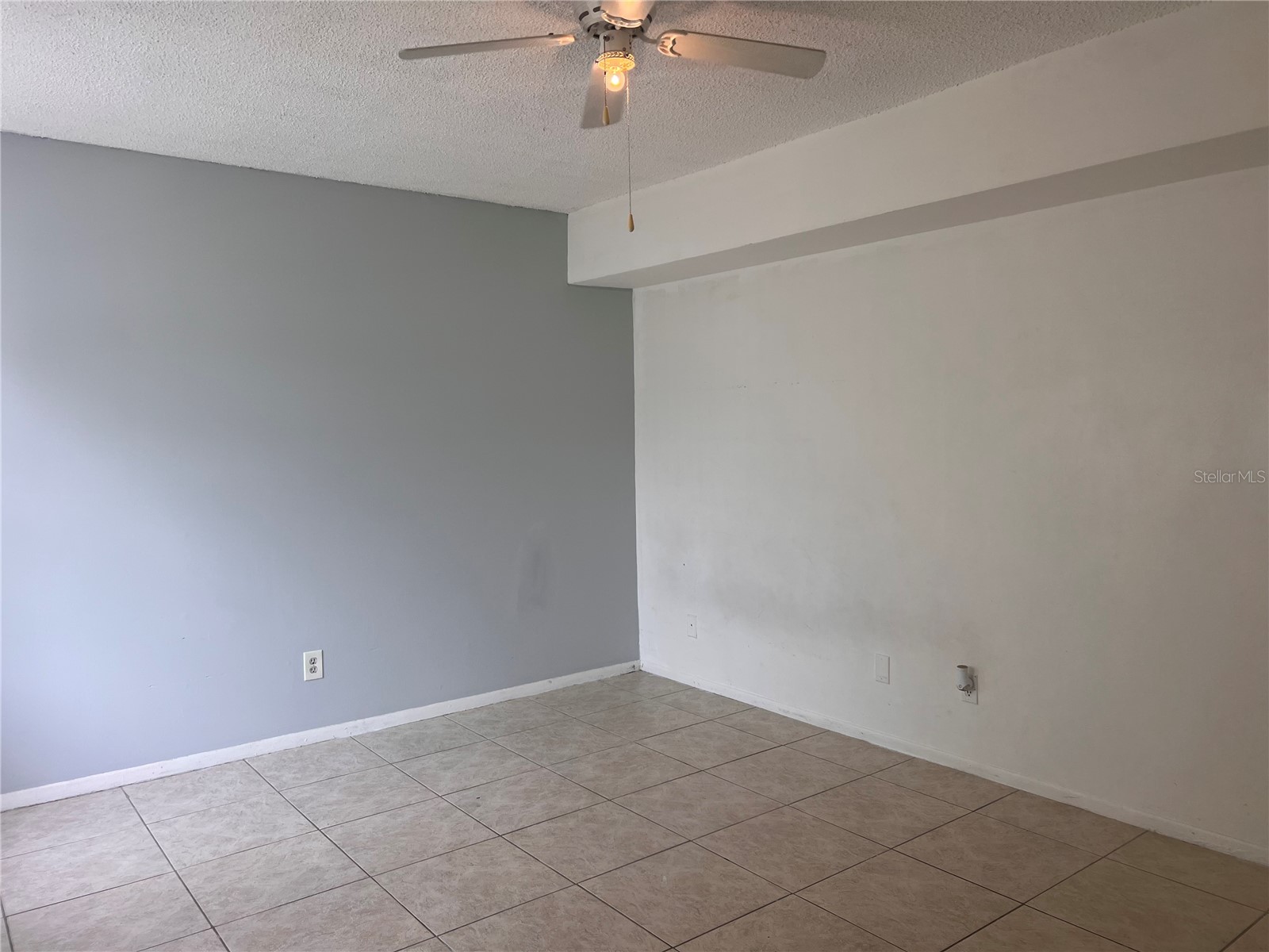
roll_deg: +1.4
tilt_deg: -3.1
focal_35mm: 26
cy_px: 476
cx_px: 634
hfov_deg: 67.3
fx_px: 953
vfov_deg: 53.1
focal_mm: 5.7
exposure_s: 1/120
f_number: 1.5
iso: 40
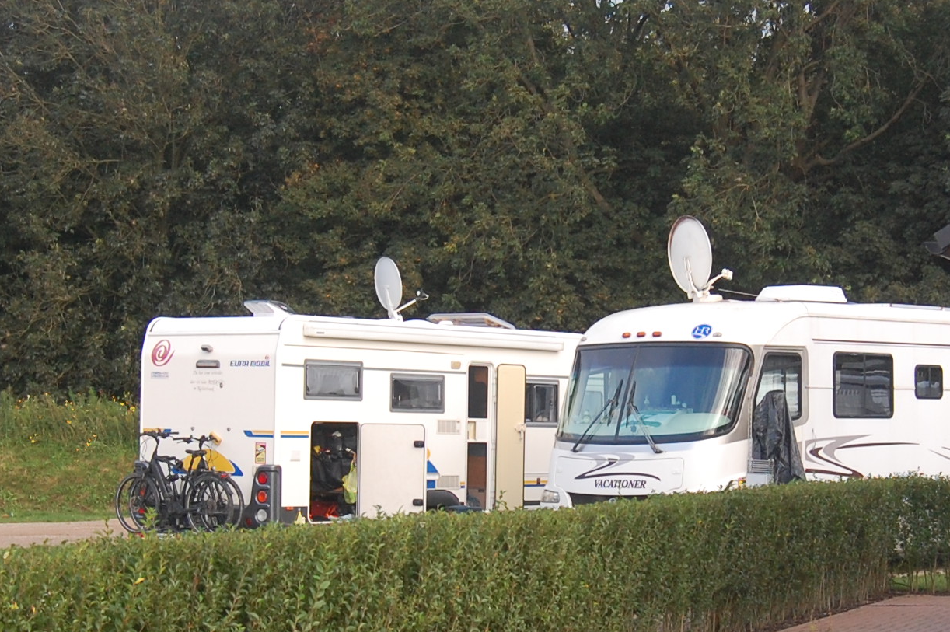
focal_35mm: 96
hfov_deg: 21.2
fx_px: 2532
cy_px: 415
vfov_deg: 14.2
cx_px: 544
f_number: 5
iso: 400
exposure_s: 1/100
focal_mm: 26
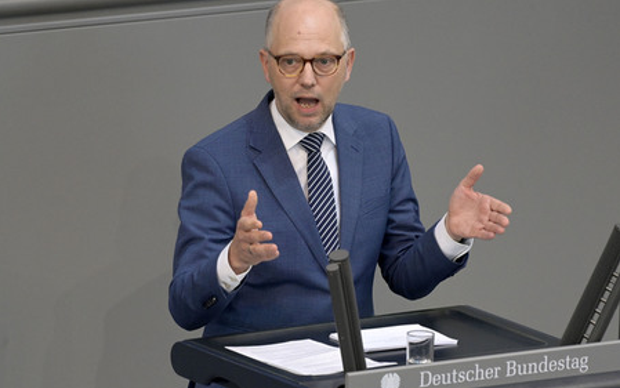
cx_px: 310
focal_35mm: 399
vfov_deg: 3.3
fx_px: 6744
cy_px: 185
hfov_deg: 5.3
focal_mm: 390
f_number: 5.6
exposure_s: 1/640
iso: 8000
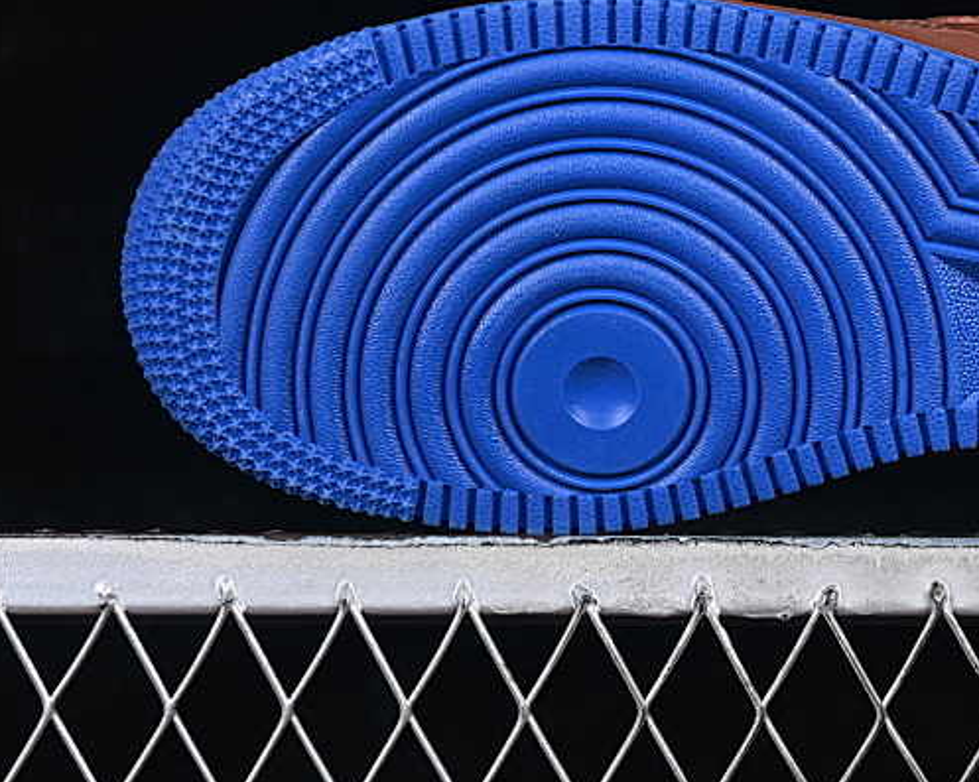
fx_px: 4431
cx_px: 892
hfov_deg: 12.5
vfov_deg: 10.0
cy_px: 95
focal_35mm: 153
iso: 160
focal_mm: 50
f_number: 6.3
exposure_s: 1/60
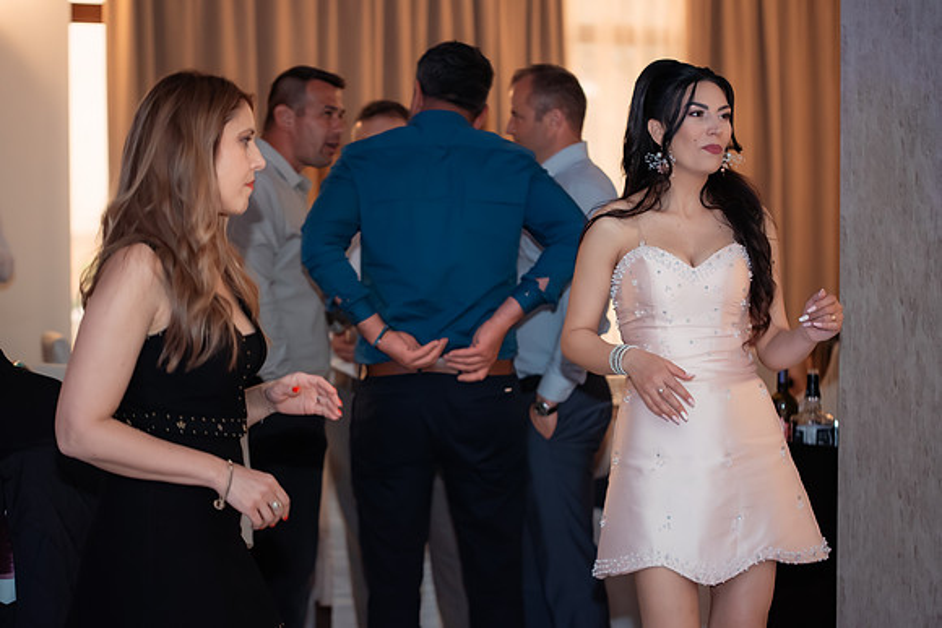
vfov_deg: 13.4
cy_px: 342
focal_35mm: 102
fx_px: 2682
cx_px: 492
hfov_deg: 19.9
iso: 2000
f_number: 2.8
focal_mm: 90
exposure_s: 1/250
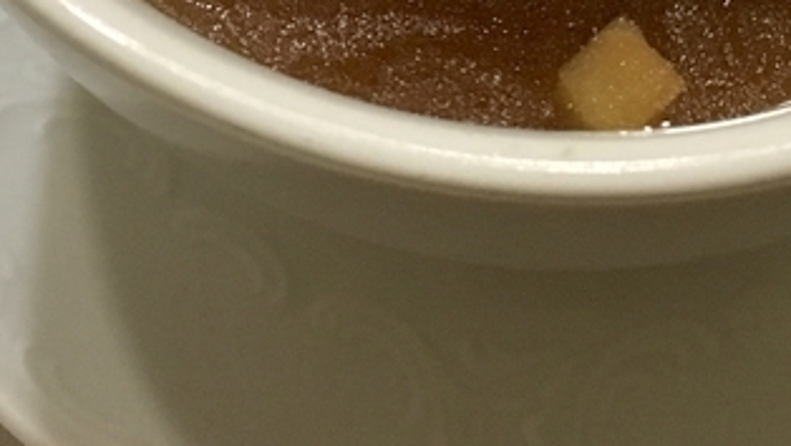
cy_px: -323
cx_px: 521
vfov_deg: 11.1
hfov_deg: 20.7
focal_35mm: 103
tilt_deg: -60.0
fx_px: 2161
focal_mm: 4.15
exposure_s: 1/25
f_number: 2.2
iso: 200
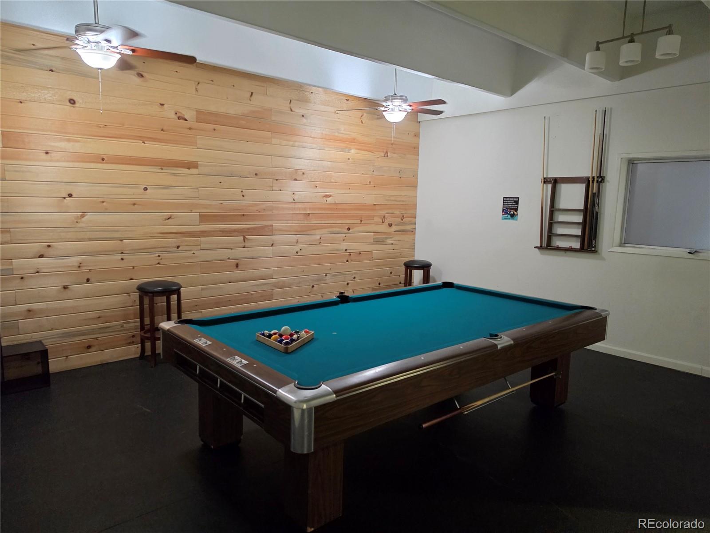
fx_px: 472
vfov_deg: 58.9
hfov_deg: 73.9
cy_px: 266
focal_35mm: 23
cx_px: 355
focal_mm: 6.5
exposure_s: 1/120
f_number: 1.4
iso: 800
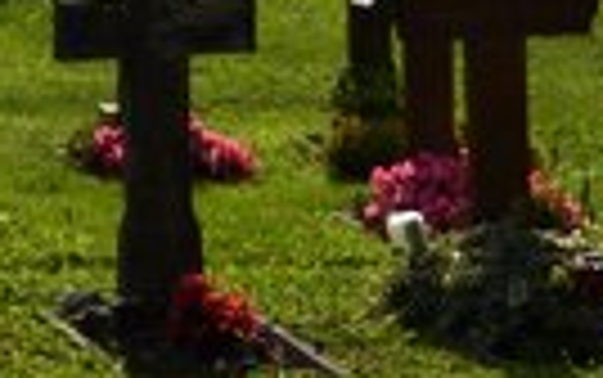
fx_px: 4803
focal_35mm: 292
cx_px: -122
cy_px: -585
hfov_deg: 7.1
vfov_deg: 4.4
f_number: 10
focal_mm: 32
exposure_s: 1/320
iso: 320
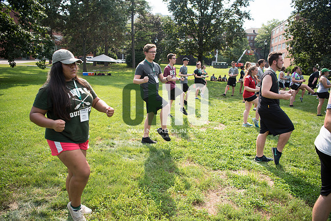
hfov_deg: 73.7
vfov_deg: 53.2
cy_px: 110
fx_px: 221
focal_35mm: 24
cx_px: 166
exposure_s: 1/2000
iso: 200
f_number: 2.8
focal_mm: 24
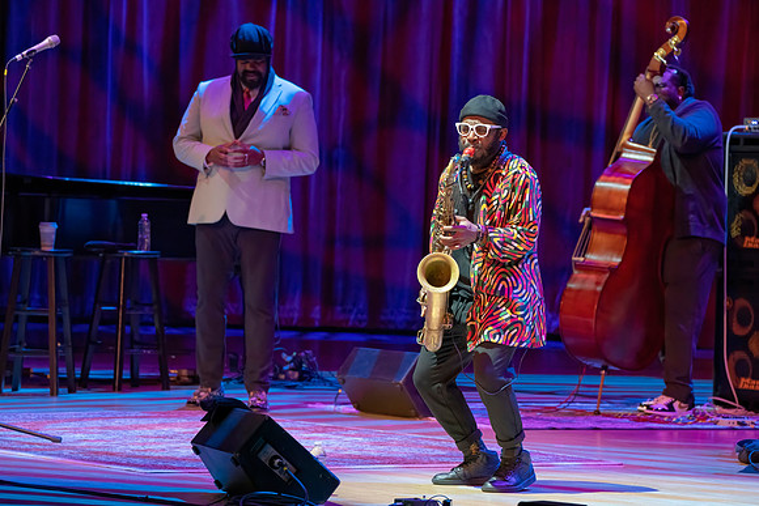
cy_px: 253
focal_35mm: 185
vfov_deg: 7.4
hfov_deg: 11.1
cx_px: 380
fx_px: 3901
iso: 6400
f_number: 5.6
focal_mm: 185
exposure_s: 1/320
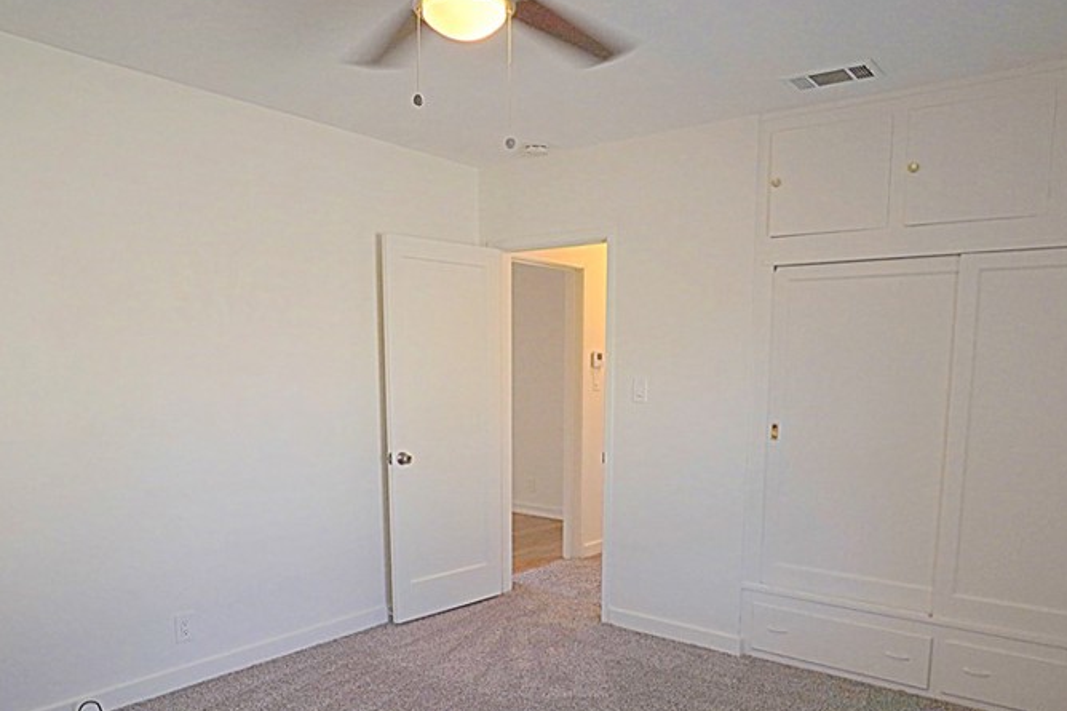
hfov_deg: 76.0
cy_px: 487
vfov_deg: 53.7
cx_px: 575
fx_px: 681
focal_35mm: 23
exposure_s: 1/60
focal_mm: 10
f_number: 9
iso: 640
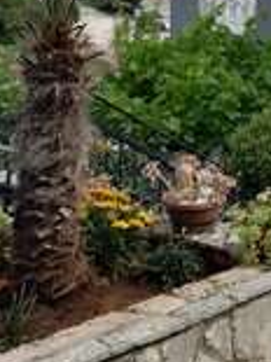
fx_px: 930
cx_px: 409
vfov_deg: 18.7
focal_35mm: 89
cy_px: -222
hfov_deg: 15.3
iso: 40
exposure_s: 1/517
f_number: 1.8
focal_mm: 4
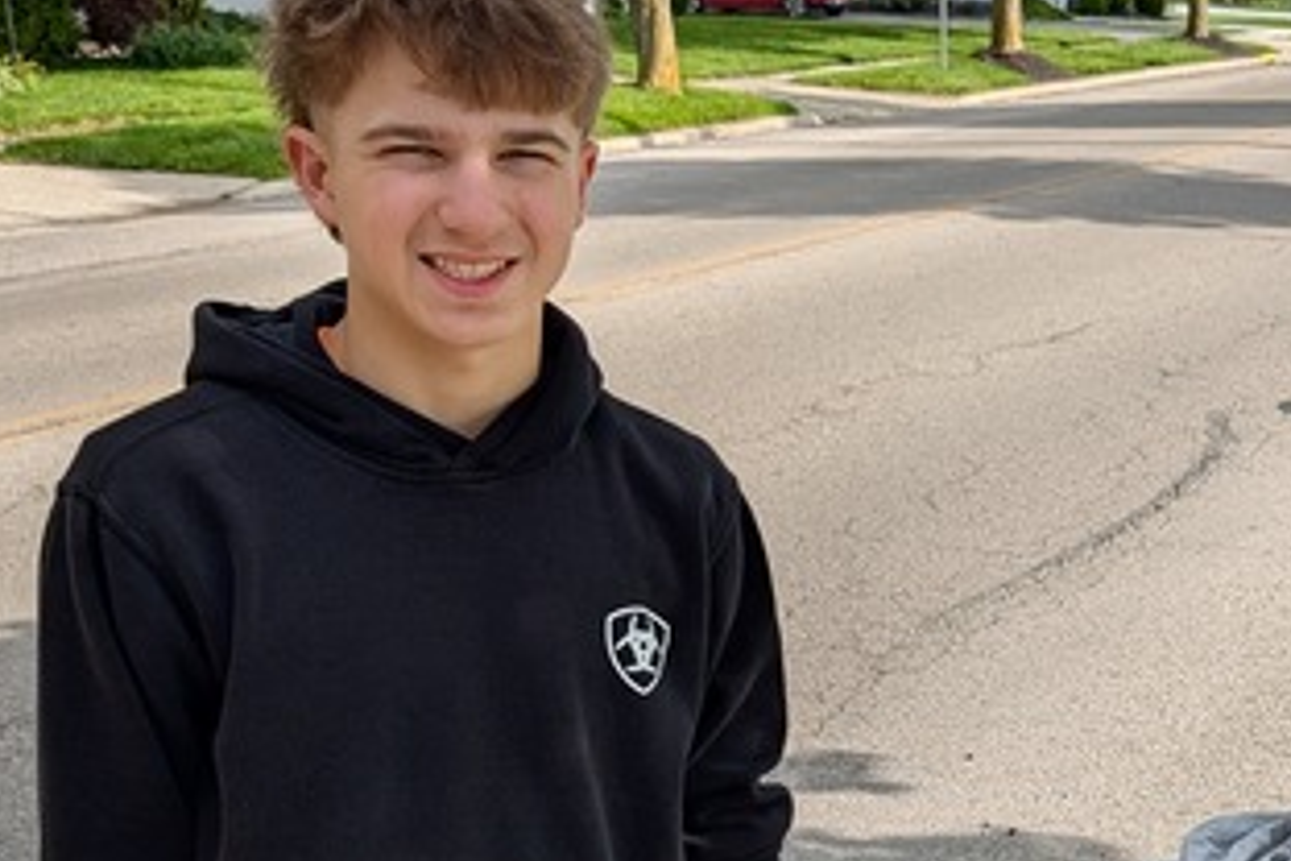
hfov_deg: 29.8
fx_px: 2295
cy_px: 828
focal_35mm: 64
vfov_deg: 20.7
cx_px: 1208
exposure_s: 1/805
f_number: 1.68
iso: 20
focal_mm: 6.9
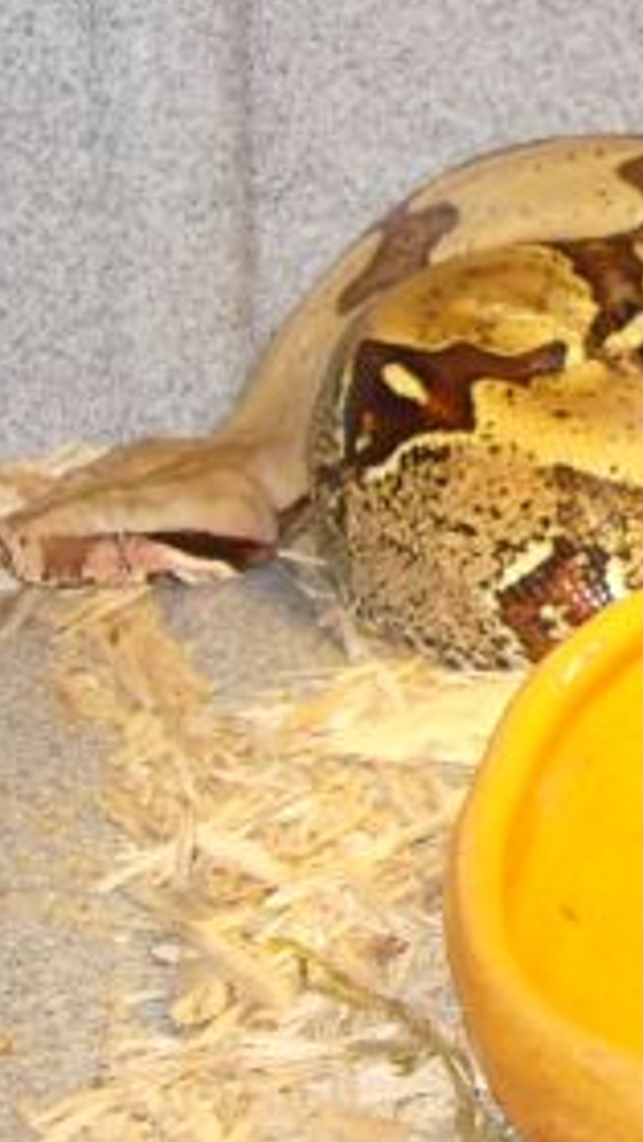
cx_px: 1196
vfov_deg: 22.3
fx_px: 2879
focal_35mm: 95
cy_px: 364
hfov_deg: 11.7
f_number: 2.8
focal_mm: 7.8
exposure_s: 1/32
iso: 79
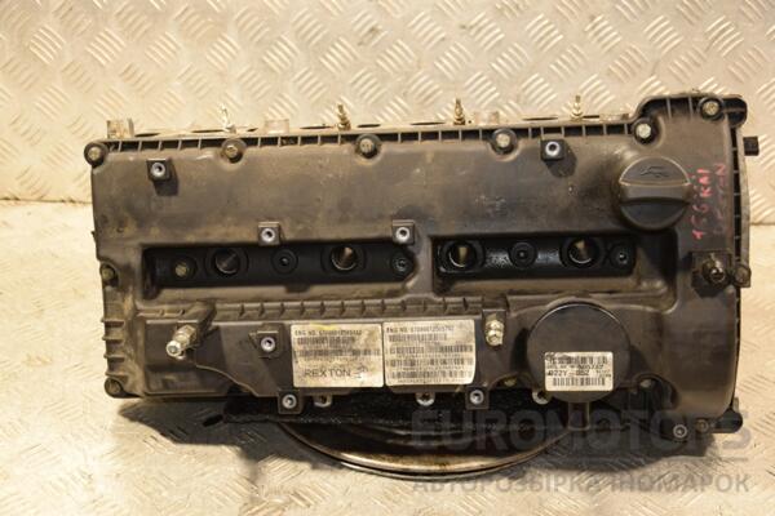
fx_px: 1292
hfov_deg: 33.4
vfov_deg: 22.6
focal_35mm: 60
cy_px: 258
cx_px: 388
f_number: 4.8
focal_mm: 40
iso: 800
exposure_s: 1/80
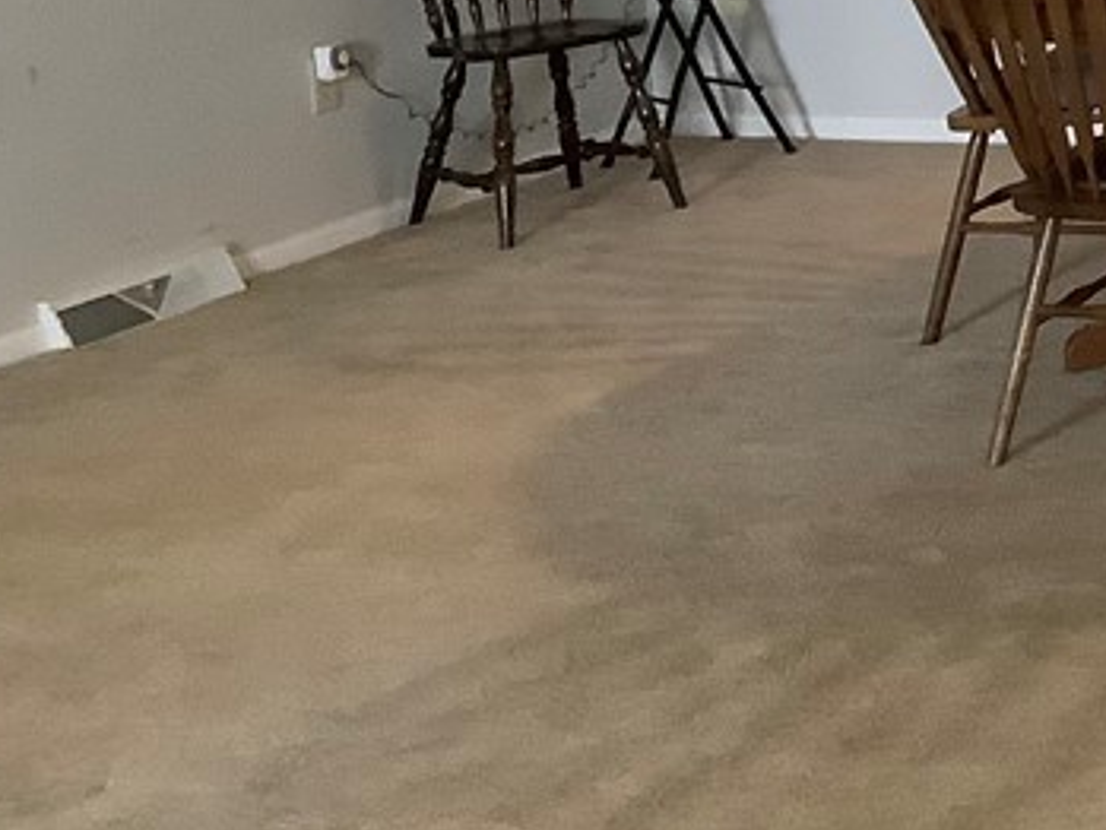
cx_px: 1426
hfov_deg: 19.8
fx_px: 2908
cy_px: -203
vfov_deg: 15.6
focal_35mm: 91
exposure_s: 1/60
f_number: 2.4
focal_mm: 3.3
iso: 250
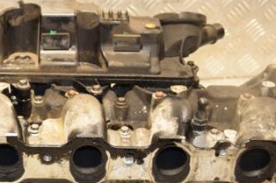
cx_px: 69
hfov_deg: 23.4
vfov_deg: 15.8
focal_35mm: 86
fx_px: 659
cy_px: 137
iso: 800
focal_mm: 30
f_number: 5
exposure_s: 1/100
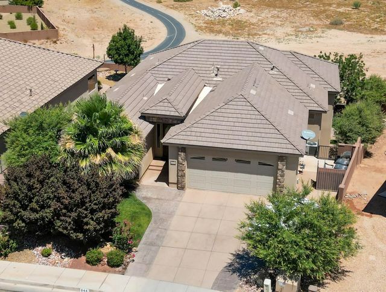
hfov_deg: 71.4
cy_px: 146
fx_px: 268
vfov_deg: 57.1
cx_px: 193
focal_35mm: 24
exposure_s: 1/4000
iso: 110
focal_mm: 6.72
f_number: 1.7
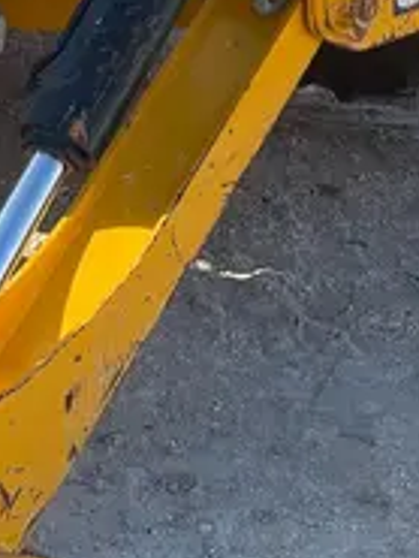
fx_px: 1660
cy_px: -146
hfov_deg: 14.3
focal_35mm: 103
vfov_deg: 17.9
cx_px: 54
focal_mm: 5.1
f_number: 1.6
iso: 50
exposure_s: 1/1802
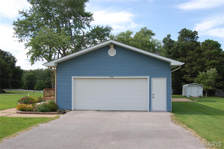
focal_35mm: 34
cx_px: 112
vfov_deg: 38.3
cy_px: 74
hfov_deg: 55.2
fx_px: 214
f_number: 8
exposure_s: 1/250
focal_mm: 23
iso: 200
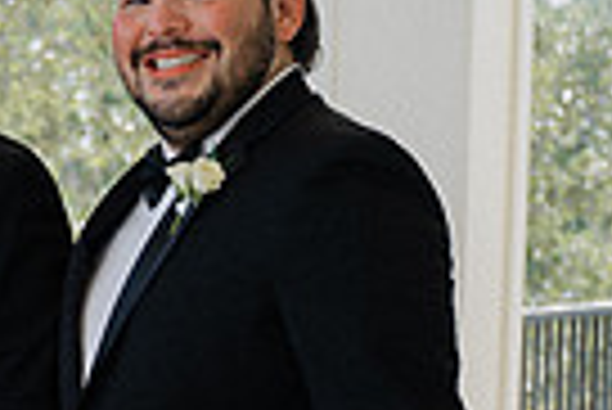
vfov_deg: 6.5
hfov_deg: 9.0
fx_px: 3608
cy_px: 451
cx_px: -667
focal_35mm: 212
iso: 40
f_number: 2.8
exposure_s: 1/125
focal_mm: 40
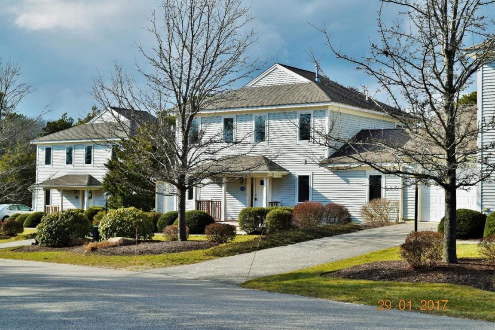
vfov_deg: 23.8
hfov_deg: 35.1
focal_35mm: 57
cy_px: 165
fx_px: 784
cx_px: 248
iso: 200
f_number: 10
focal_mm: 38
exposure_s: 1/400
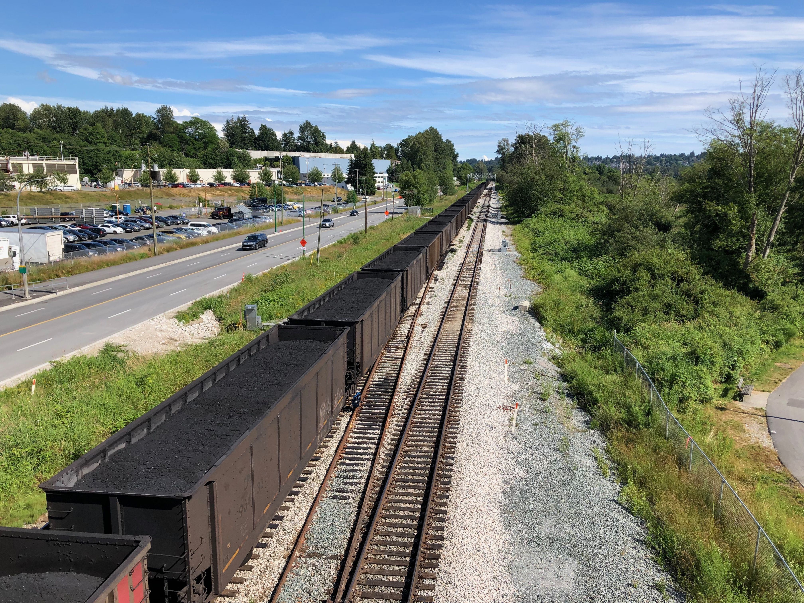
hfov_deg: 63.4
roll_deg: -0.4
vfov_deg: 49.7
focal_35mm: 28
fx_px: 650
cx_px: 402
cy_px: 302
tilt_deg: -9.5
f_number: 1.8
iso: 20
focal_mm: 3.99
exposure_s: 1/2088
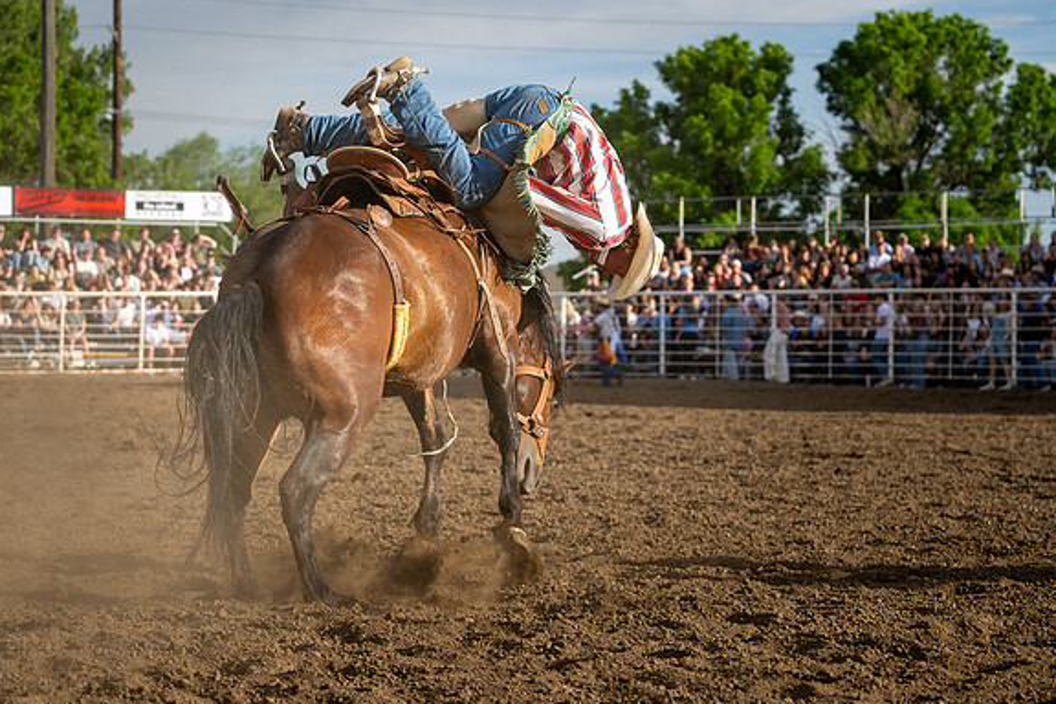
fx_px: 2786
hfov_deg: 21.5
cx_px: 524
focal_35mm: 95
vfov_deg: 14.4
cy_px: 313
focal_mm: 70
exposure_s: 1/10000
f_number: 3.5
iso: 800
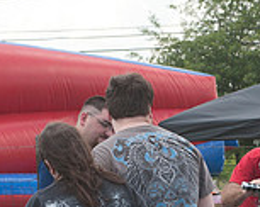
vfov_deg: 6.1
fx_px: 1914
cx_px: 241
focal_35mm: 249
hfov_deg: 7.7
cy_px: 295
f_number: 8
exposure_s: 1/250
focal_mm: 70
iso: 200
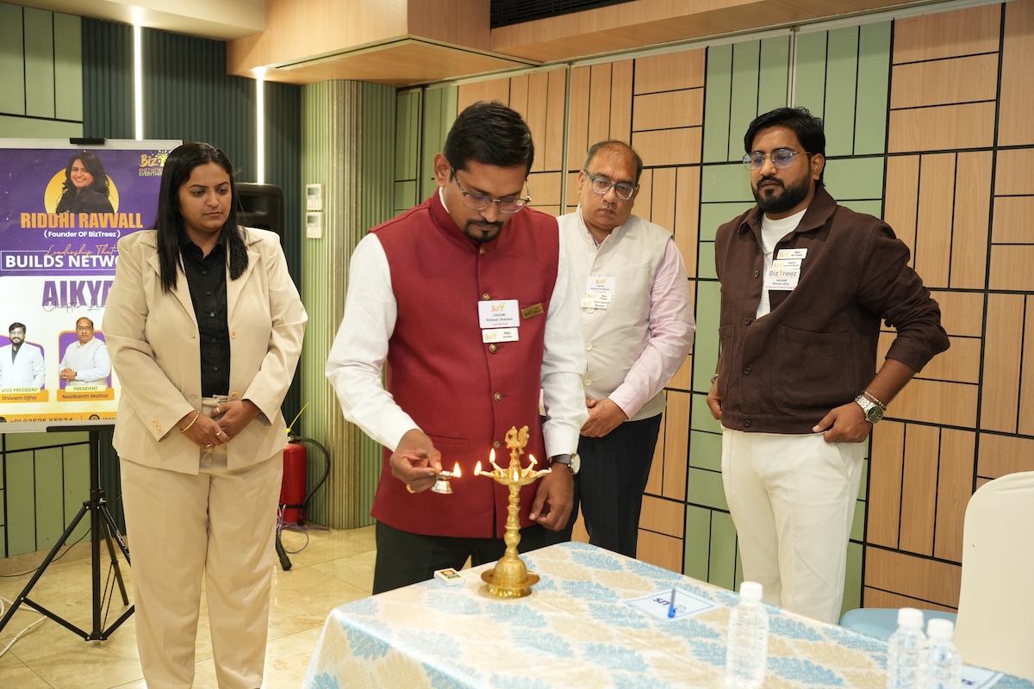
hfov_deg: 55.8
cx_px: 517
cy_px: 344
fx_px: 976
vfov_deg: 38.9
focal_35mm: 34
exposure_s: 1/125
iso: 1250
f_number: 4
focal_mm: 34
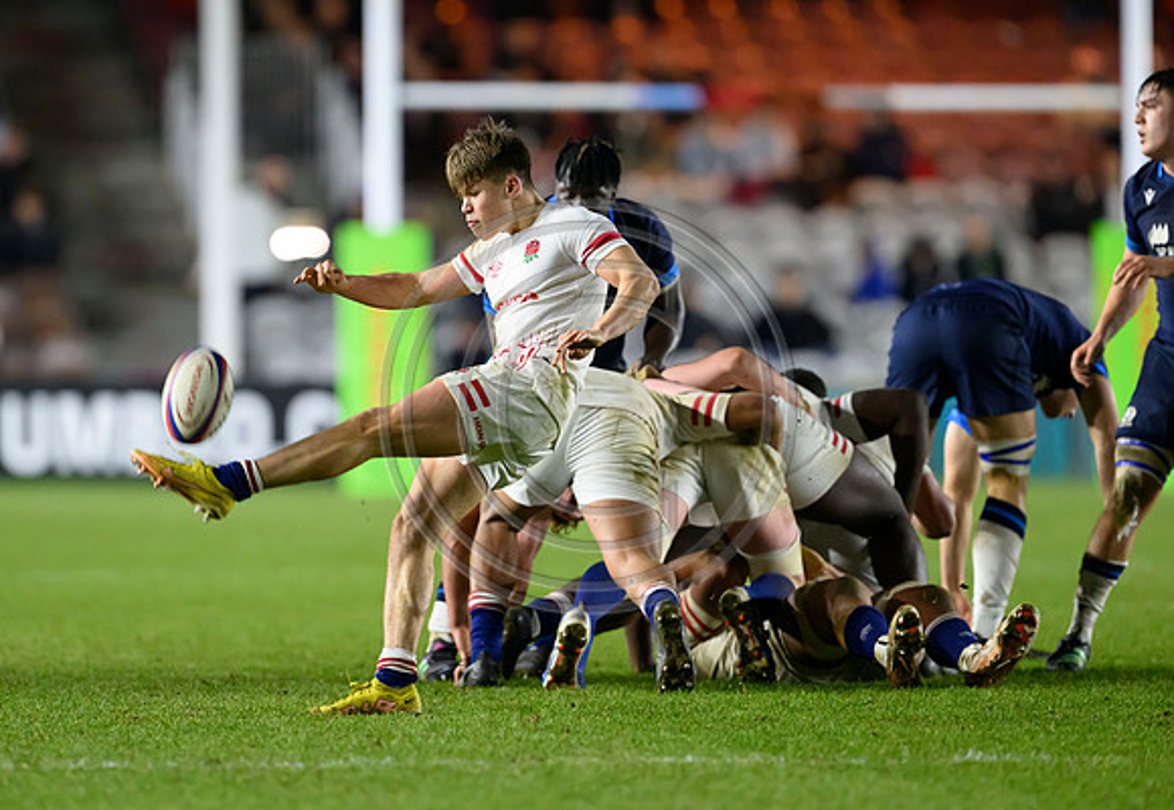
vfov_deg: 2.9
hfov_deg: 4.3
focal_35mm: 477
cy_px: 453
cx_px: 483
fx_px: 15735
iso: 6400
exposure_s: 1/1000
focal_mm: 400
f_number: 3.5
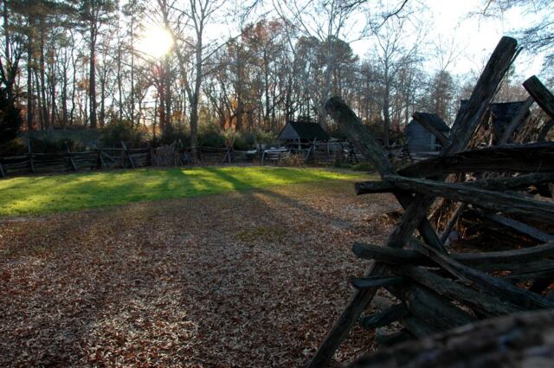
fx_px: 415
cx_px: 277
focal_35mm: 27
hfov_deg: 67.4
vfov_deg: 47.8
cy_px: 184
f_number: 7.1
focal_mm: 18
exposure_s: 1/200
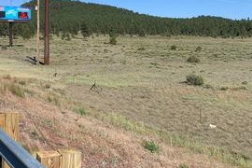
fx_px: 350
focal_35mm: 50
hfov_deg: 39.2
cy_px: 68
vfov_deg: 26.9
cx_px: 85
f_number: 1.8
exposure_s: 1/2421
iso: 25
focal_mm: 4.25
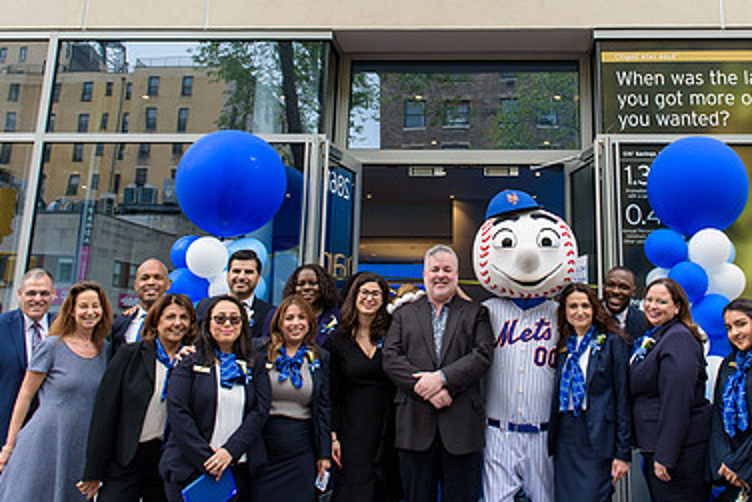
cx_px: 476
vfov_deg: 35.3
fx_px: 773
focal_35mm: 37
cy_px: 139
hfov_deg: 51.3
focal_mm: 24
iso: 200
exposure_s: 1/250
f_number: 5
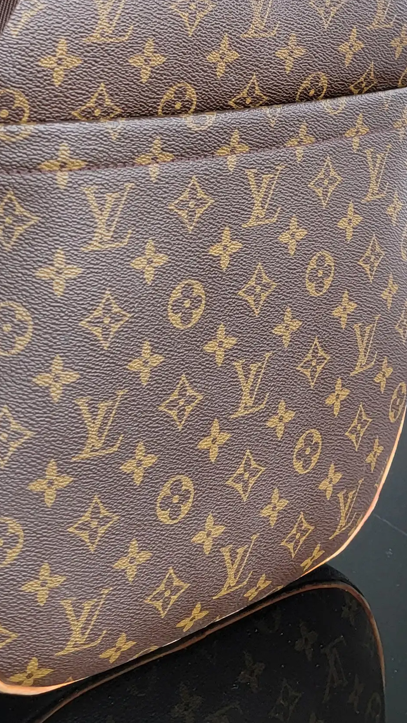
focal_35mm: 63
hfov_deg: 18.9
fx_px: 1208
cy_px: 12
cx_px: 81
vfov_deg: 31.0
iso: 125
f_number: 1.8
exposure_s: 1/120
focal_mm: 6.7
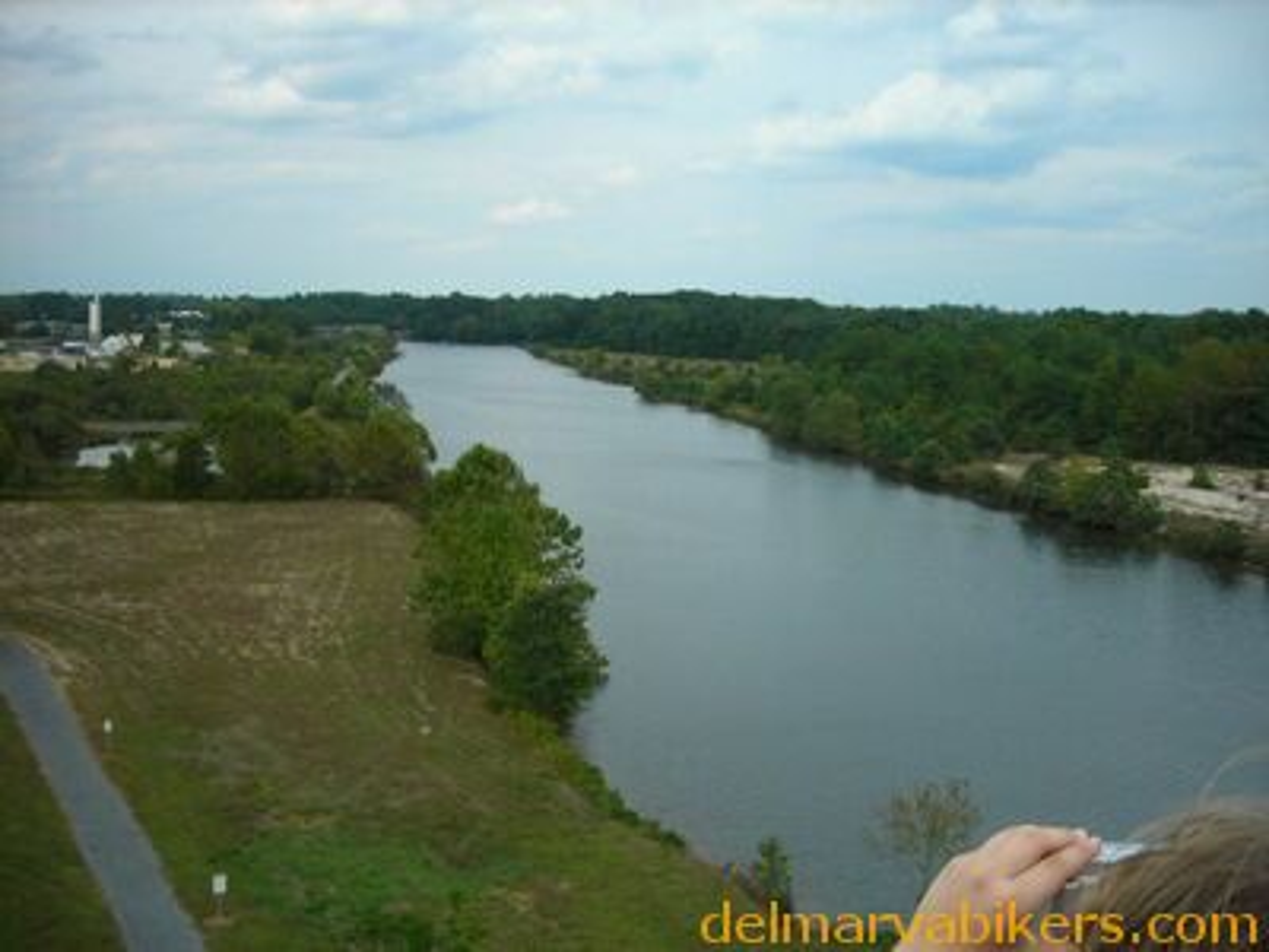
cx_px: 634
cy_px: 476
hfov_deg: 49.0
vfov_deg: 37.7
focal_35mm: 38
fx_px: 1393
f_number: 3.2
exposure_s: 1/428
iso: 50
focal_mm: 6.3
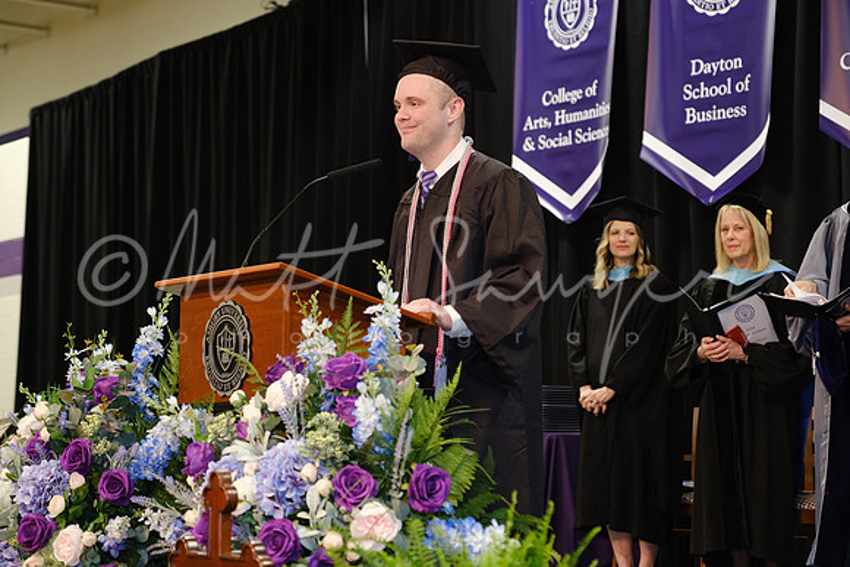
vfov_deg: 19.2
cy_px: 284
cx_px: 425
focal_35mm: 71
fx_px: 1677
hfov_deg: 28.4
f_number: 3.2
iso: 1250
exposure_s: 1/100
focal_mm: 47
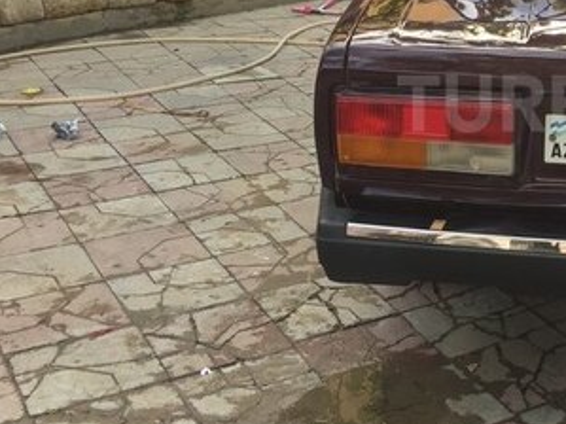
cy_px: 103
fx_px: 1046
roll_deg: -1.0
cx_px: 591
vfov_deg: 22.7
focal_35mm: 64
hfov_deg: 28.1
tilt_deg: -16.2
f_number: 2.2
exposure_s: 1/110
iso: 32
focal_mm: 4.15
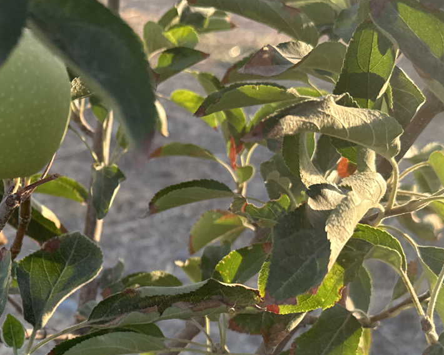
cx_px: 85
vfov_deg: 23.0
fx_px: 867
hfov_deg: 28.1
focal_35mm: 66
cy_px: 257
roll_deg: -2.4
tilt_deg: -27.7
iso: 80
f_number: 1.78
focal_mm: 6.76
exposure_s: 1/454
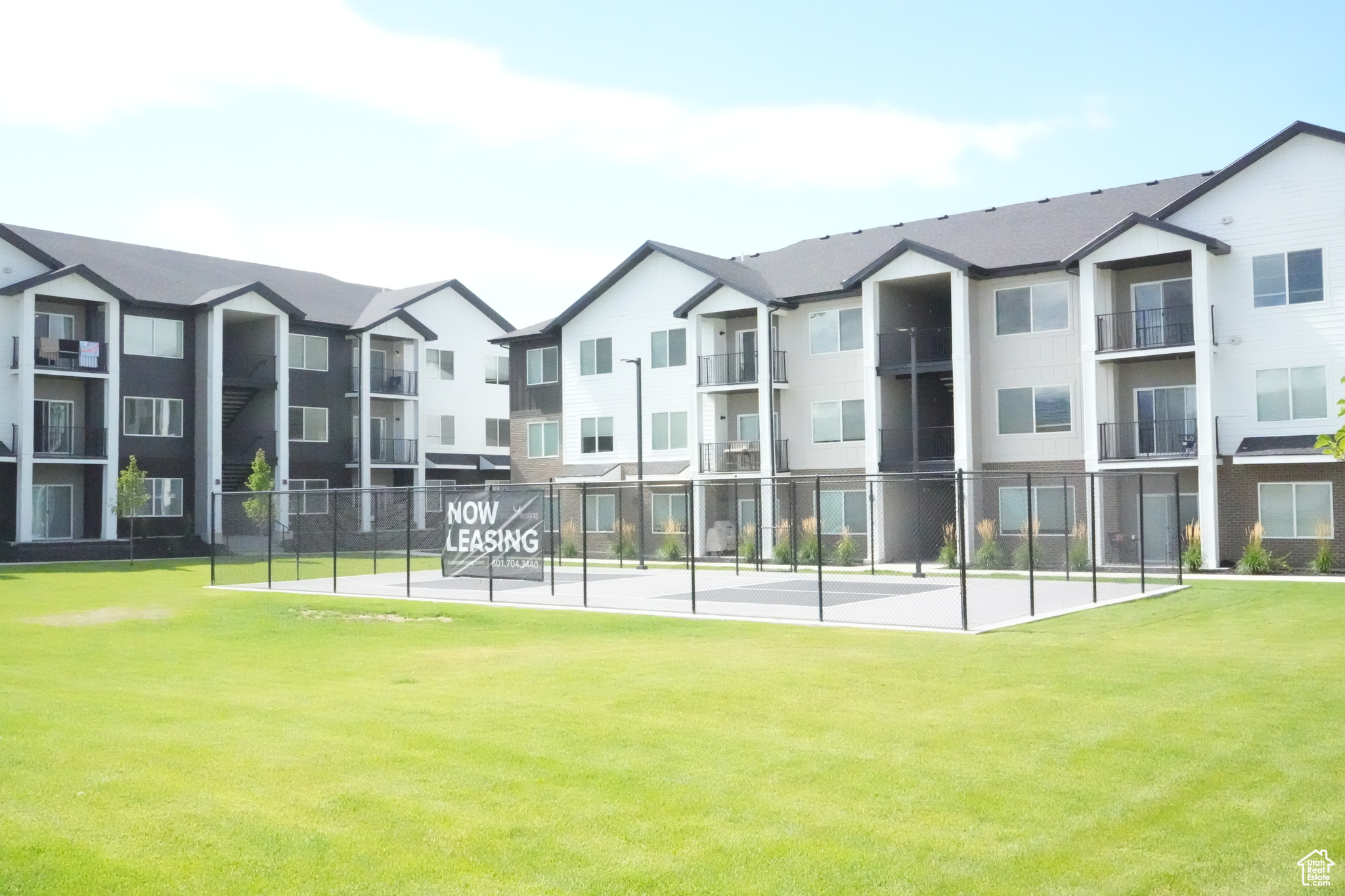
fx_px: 1195
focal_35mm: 32
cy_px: 448
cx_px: 672
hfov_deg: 58.7
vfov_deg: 41.1
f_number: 20
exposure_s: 1/8000
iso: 51200
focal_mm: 32
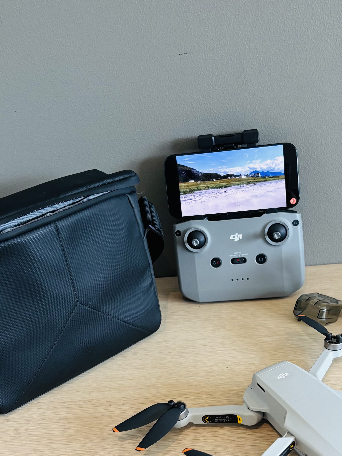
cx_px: 199
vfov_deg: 39.9
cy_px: 309
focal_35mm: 47
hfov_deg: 30.8
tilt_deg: -29.8
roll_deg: +7.9
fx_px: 619
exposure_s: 1/50
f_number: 1.6
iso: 200
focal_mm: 5.96
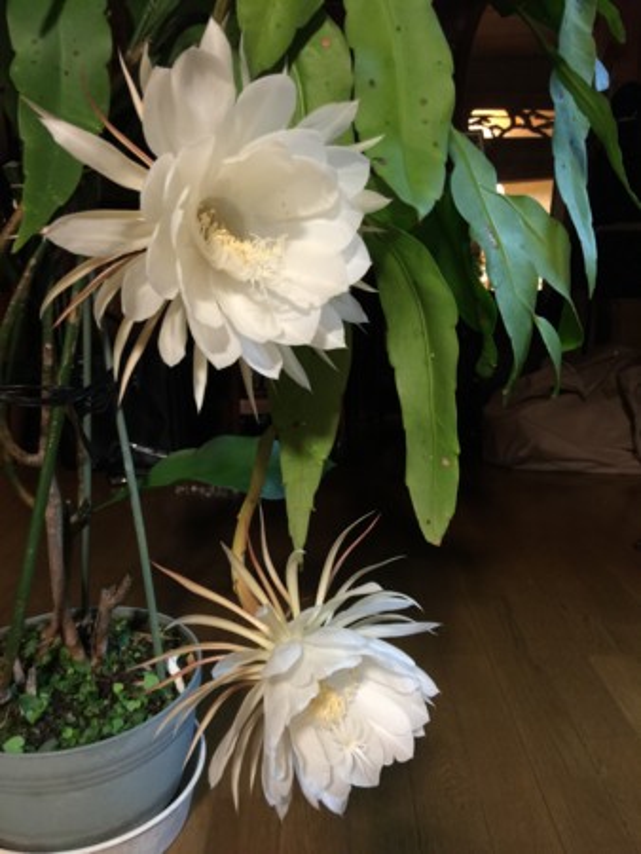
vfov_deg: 61.6
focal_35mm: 29
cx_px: 320
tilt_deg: -11.1
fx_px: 715
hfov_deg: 48.3
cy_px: 427
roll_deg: +0.3
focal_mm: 4.15
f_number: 2.2
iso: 64
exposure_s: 1/4
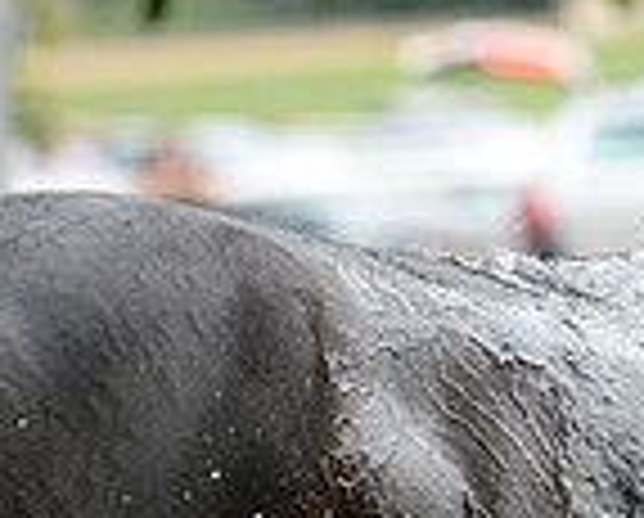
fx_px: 15967
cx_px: 1184
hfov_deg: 2.3
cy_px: 432
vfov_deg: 1.9
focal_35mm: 836
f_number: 5.6
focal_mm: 220
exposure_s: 1/1000
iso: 1250
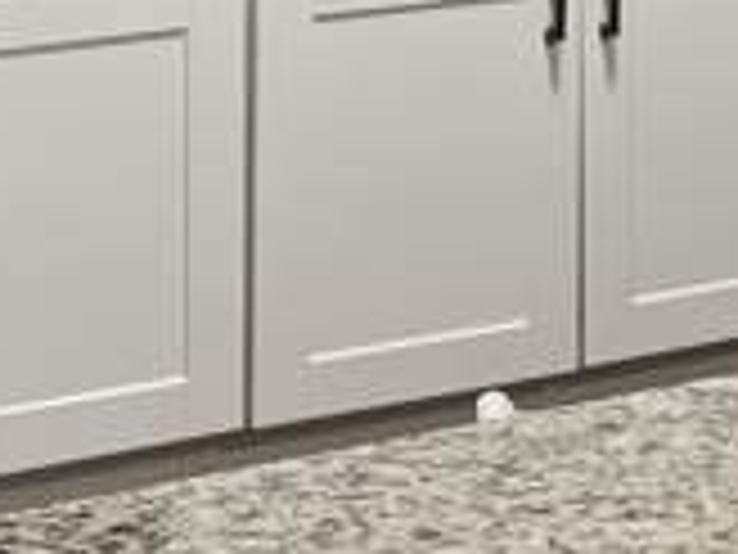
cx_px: 513
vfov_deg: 12.5
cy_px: -320
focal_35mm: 112
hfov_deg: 17.5
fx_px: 2388
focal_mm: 6.3
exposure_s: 1/120
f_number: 1.7
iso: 640
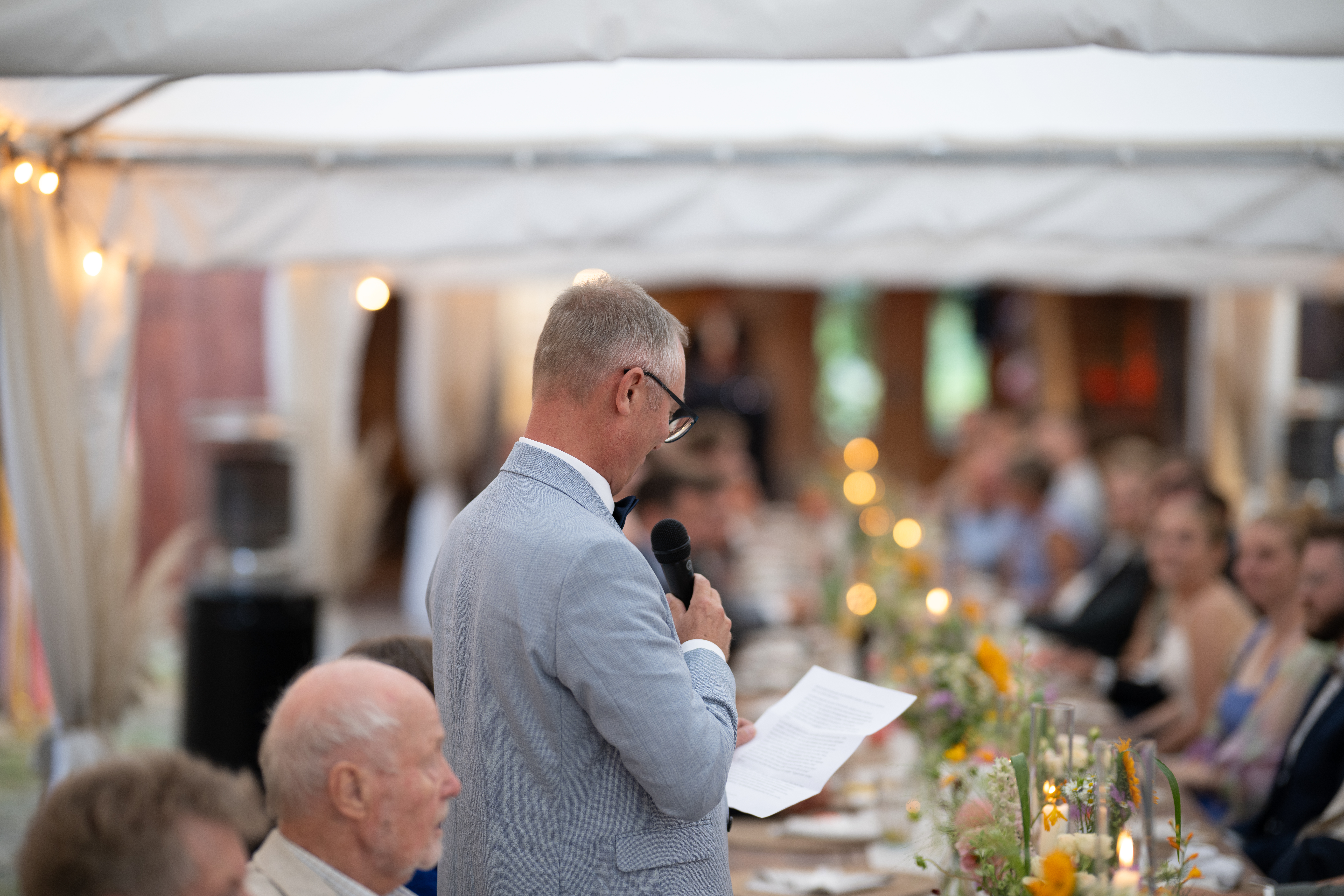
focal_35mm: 85
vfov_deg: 16.1
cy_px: 448
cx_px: 672
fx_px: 3173
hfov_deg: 23.9
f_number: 1.4
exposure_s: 1/160
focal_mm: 85
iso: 200
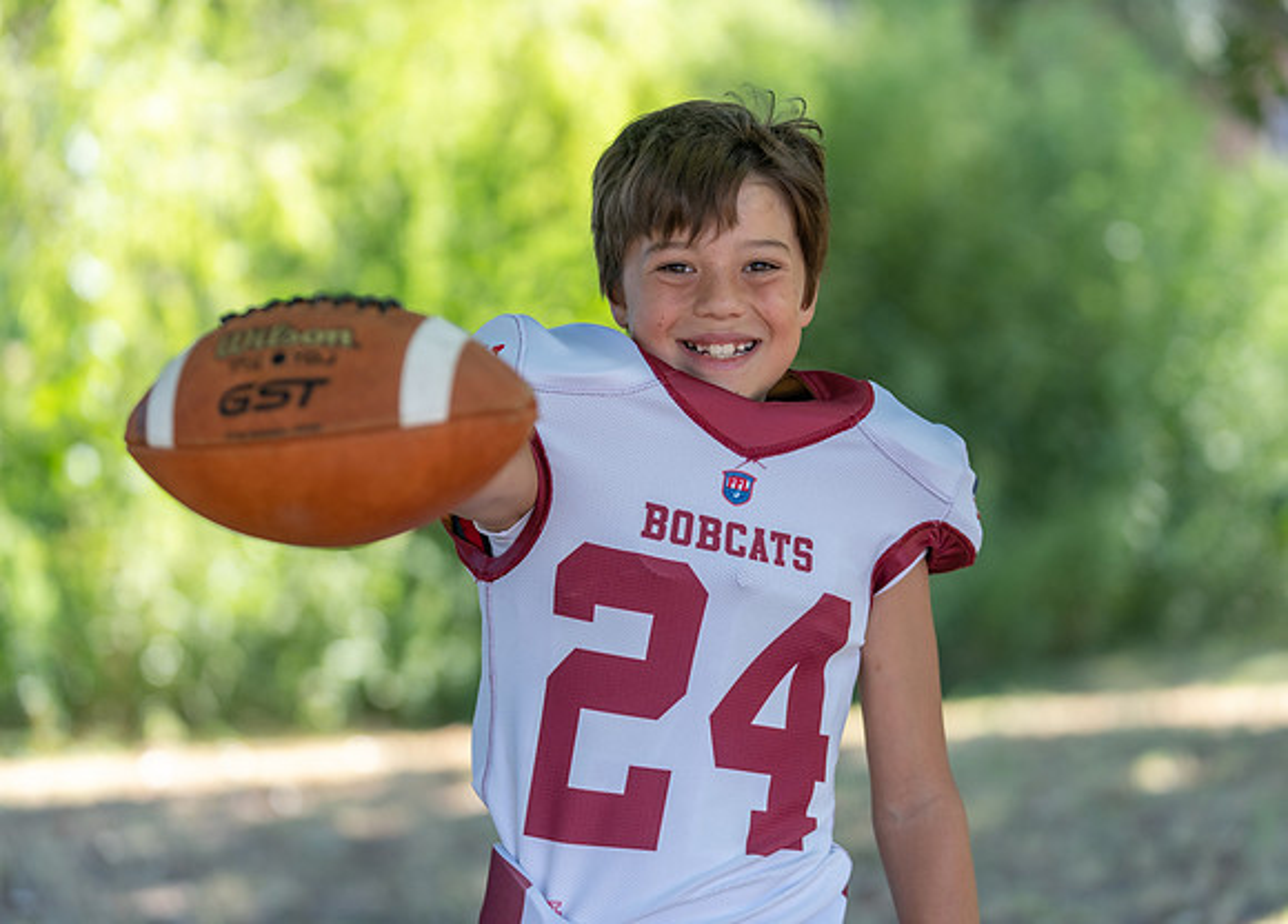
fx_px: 3952
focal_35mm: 108
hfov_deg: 18.5
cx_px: 694
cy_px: 434
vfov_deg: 13.3
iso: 160
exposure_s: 1/320
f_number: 2.8
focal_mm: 96
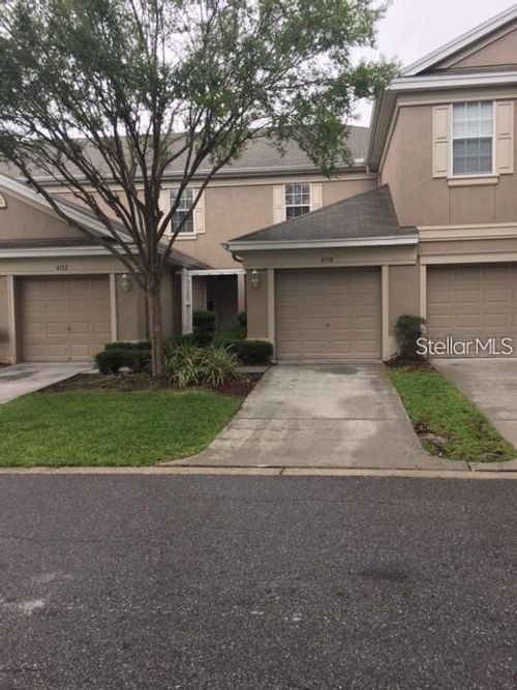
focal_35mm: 29
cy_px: 345
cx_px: 258
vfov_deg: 61.7
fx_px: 578
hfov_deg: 48.2
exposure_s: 1/40
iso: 25
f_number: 2.2
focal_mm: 4.15
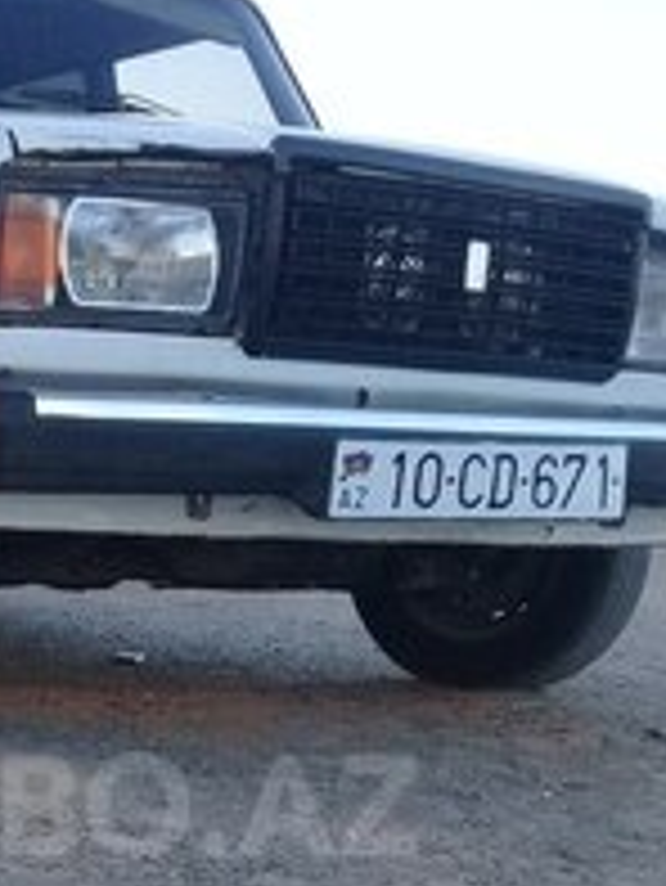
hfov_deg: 18.6
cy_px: 805
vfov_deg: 24.3
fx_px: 1999
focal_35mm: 78
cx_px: 72
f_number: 2.2
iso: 64
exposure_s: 1/100
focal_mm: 3.3
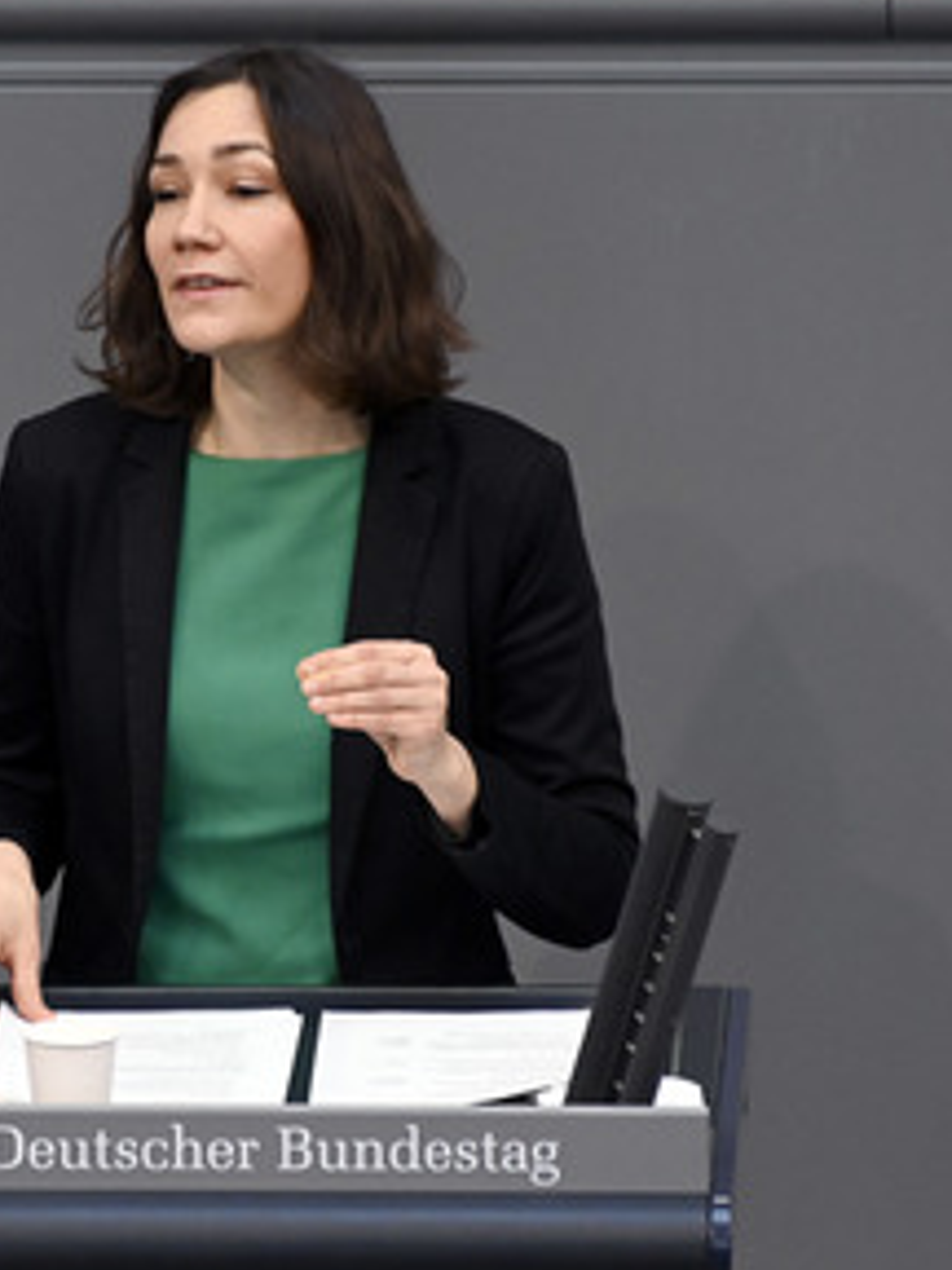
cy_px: 635
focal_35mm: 752
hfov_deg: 2.0
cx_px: 196
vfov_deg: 2.6
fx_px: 27575
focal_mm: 500
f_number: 5.6
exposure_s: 1/250
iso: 5000
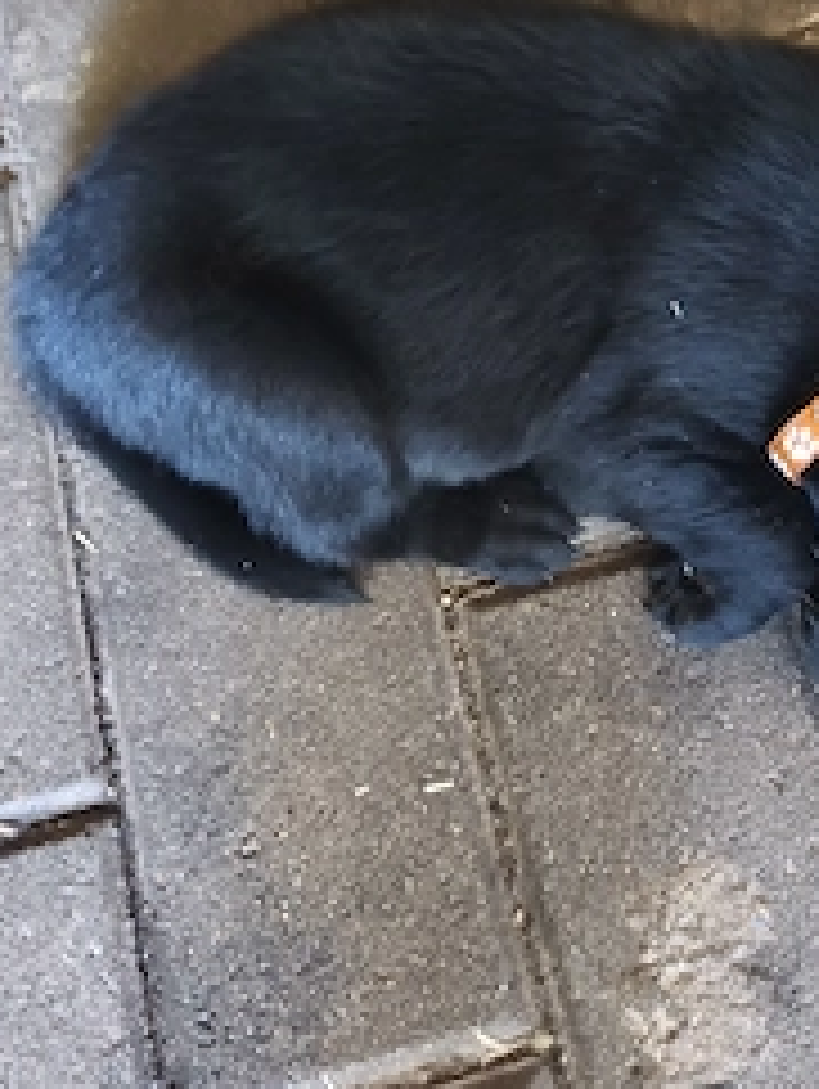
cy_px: 396
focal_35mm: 38
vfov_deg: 48.4
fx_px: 1197
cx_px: 616
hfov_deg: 36.9
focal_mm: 6.14
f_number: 1.65
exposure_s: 1/14.3
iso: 6400
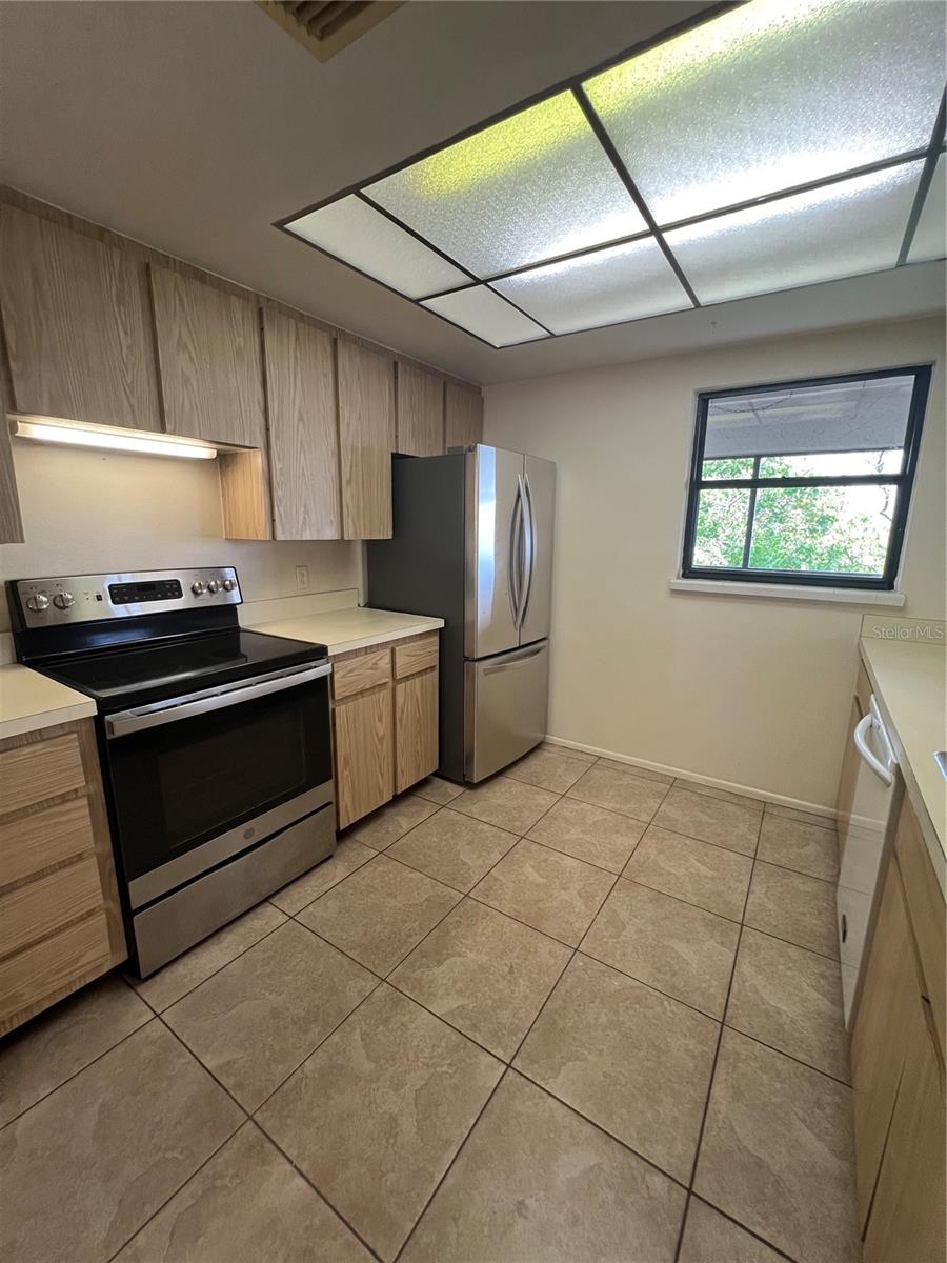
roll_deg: -0.4
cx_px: 474
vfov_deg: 106.2
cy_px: 632
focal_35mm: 13
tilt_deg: -11.7
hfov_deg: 89.9
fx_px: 474
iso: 200
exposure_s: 1/60
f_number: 1.8
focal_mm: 1.57
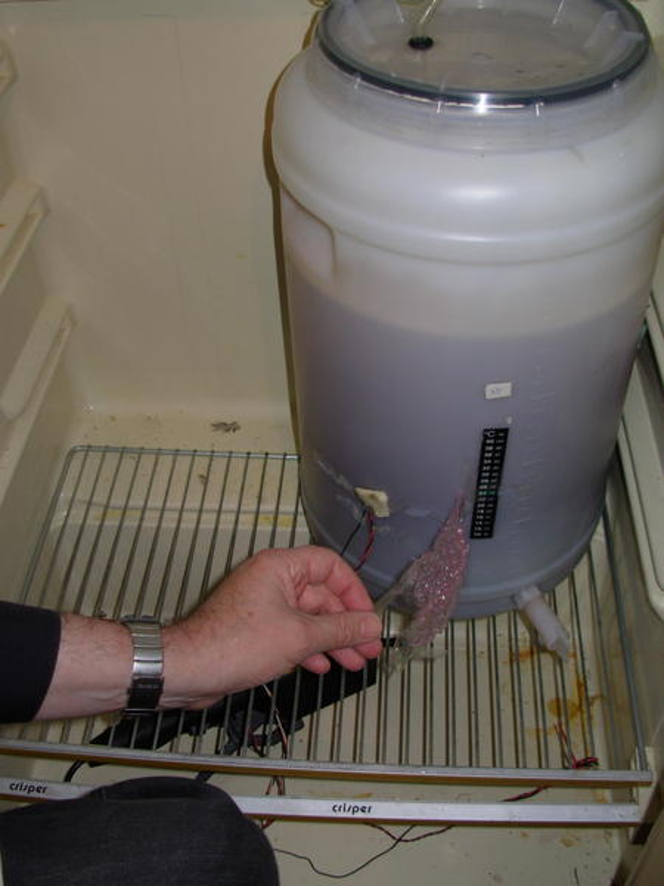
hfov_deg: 37.7
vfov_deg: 49.0
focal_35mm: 38
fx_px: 972
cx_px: 332
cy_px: 443
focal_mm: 6.3
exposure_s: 1/32
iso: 50
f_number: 2.9
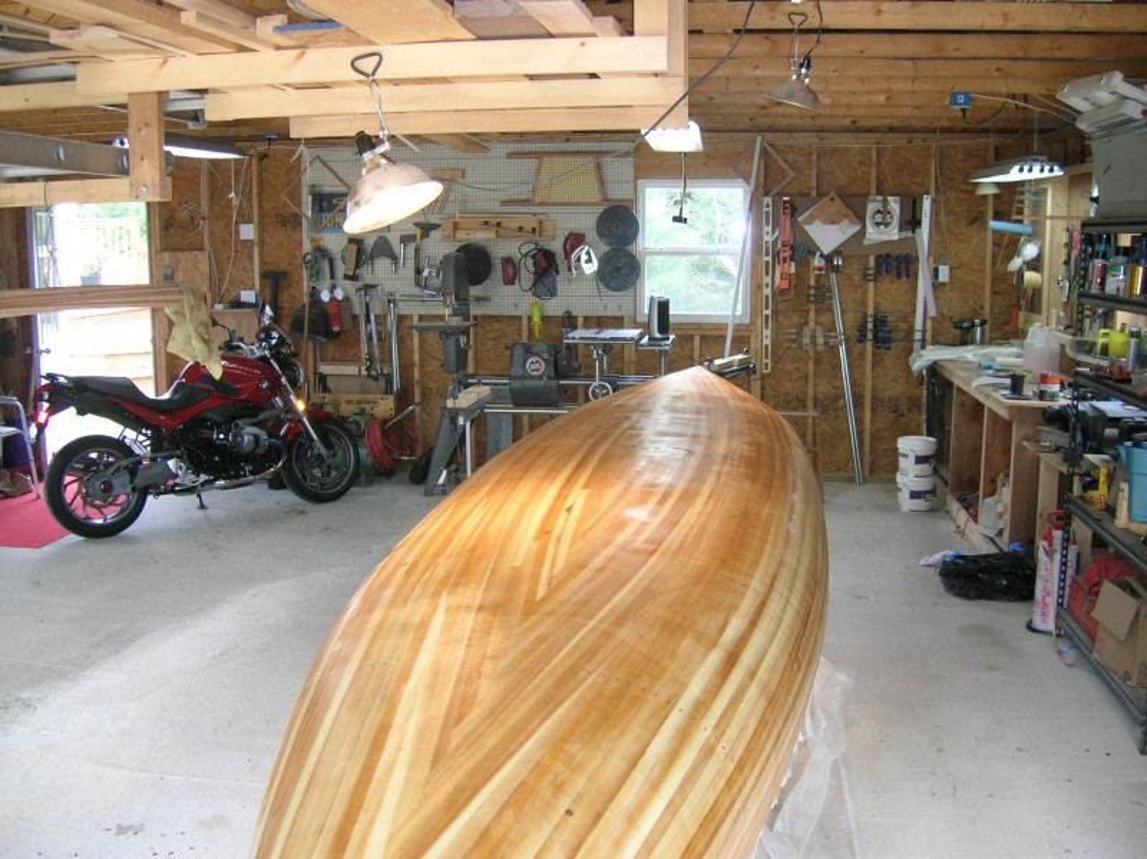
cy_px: 430
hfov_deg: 54.0
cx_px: 574
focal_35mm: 34
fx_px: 1126
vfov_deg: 41.8
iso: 89
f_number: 2.9
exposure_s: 1/25.1
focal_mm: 5.7
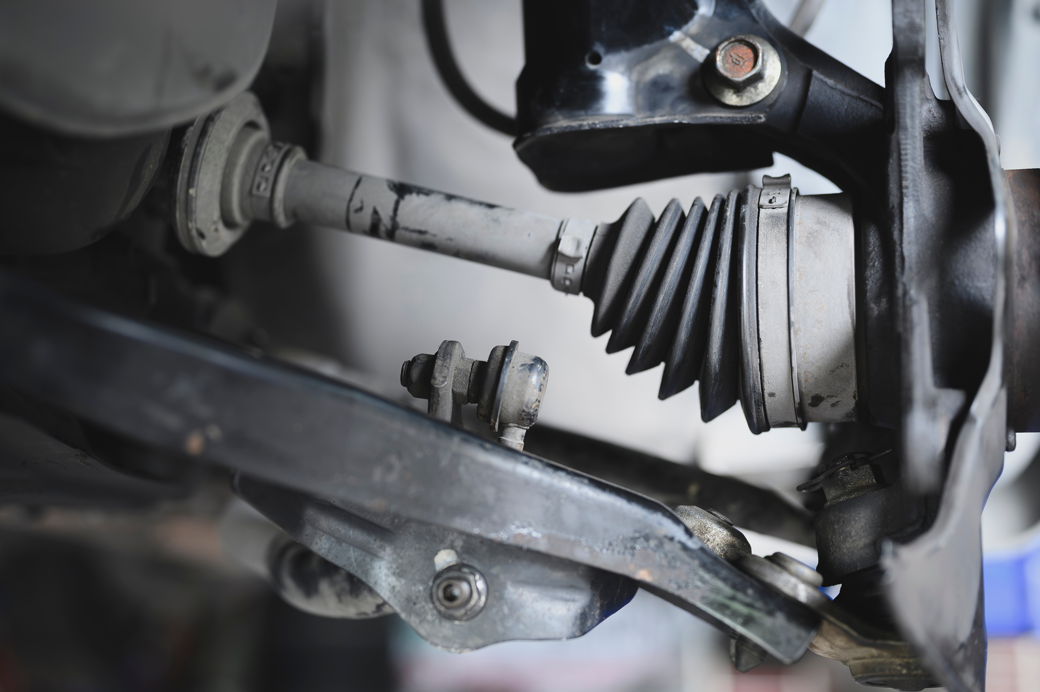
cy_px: 346
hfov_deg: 39.6
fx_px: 1443
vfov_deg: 27.0
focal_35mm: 50
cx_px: 520
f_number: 2.5
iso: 800
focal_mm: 50
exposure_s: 1/60
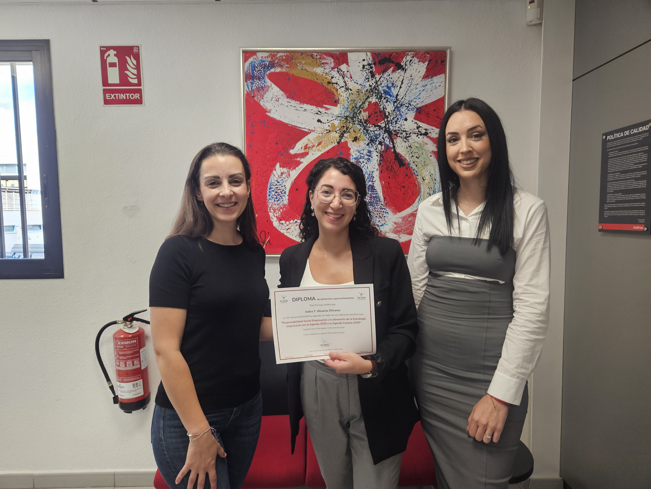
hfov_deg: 73.9
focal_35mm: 23
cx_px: 326
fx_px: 433
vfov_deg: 58.9
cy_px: 244
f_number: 1.8
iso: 250
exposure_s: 1/180
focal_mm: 5.4
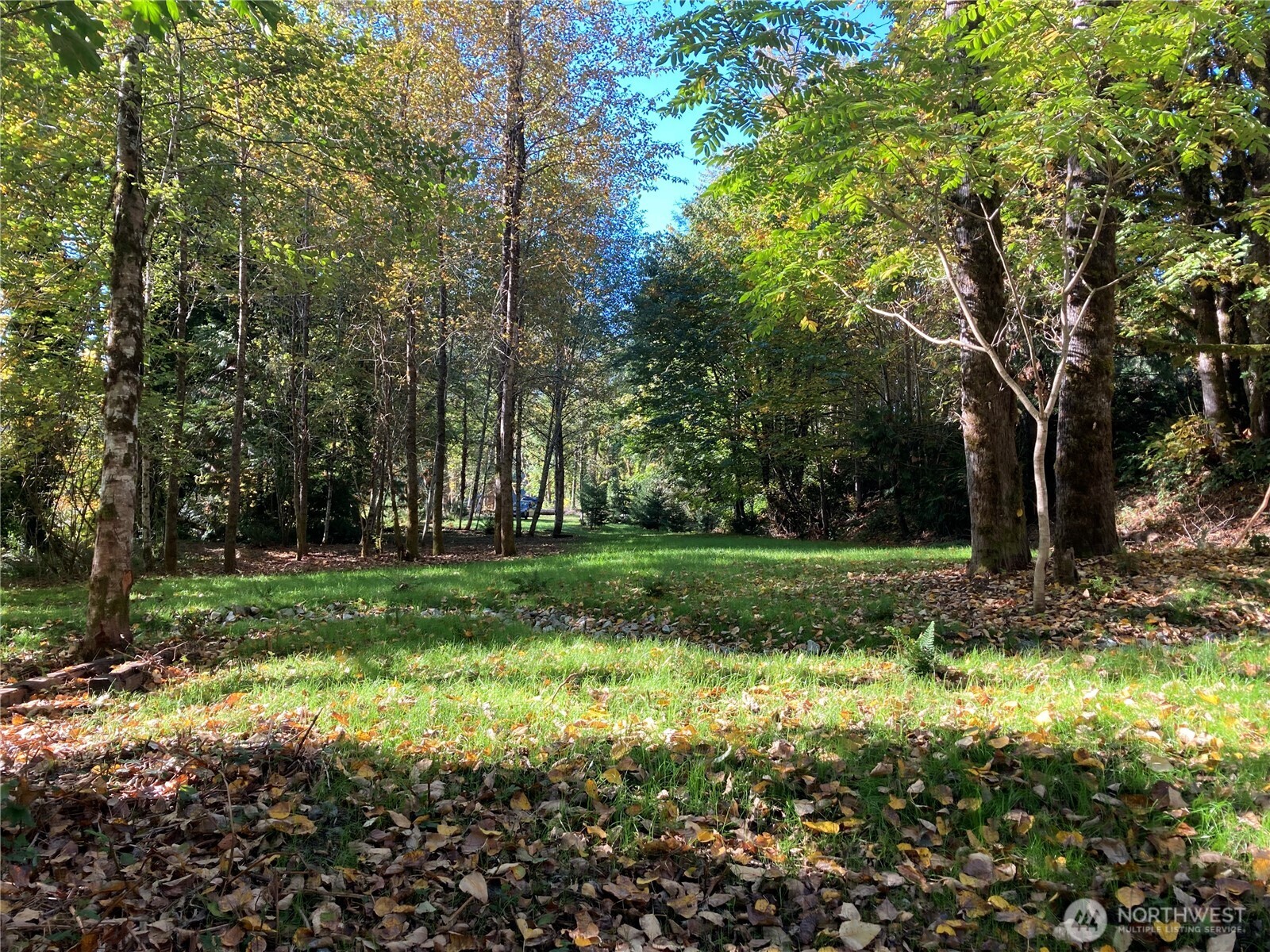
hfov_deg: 63.4
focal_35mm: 28
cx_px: 635
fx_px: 1027
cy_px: 476
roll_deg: -3.1
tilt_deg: +0.9
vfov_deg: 49.7
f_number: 1.8
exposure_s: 1/120
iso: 25
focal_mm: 3.99
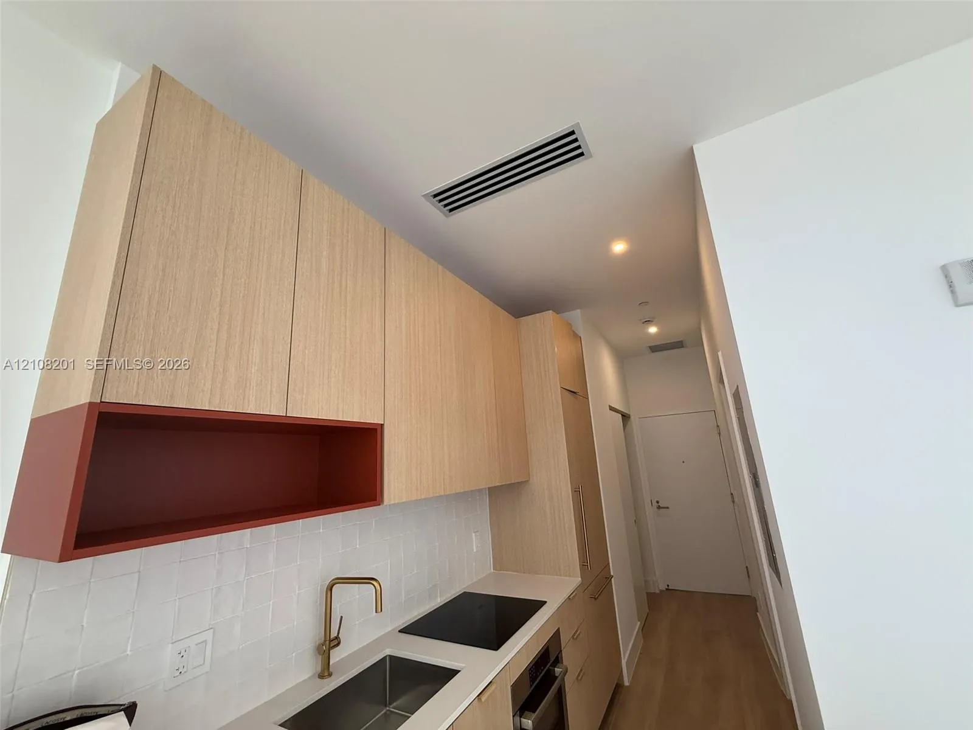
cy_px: 365
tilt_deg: +12.3
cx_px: 486
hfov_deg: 102.1
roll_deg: +3.5
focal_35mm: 14
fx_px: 394
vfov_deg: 85.7
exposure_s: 1/120
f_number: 2.2
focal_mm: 2.22
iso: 200
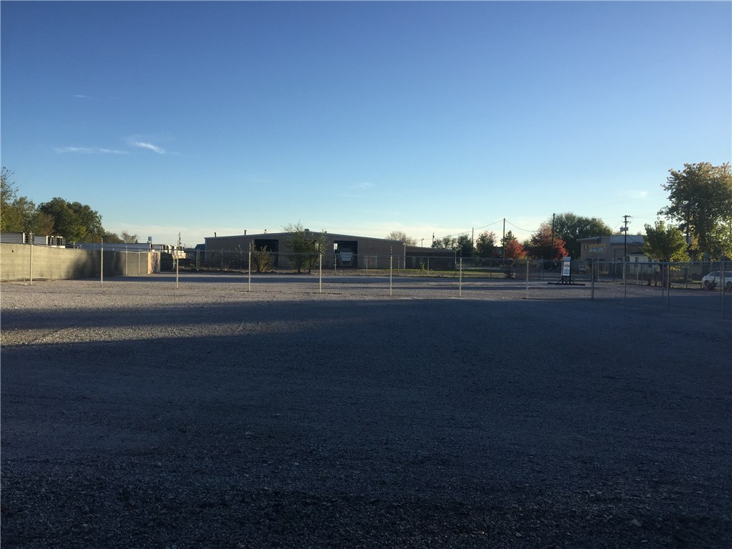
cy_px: 274
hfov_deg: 61.7
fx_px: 613
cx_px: 366
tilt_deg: +0.3
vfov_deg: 48.2
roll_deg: -1.6
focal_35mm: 29
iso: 32
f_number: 2.2
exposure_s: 1/1068
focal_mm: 4.15
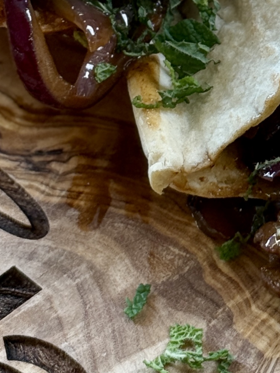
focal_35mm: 142
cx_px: 256
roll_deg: -0.3
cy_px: -44
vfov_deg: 13.6
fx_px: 1531
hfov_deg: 10.4
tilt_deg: -44.4
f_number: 1.78
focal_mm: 6.76
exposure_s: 1/100
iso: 64
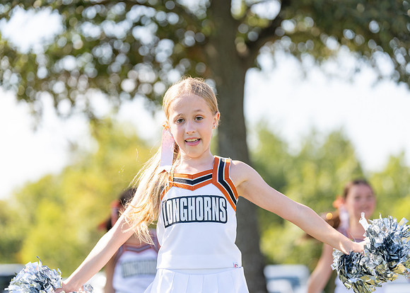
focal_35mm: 131
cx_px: 205
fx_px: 1520
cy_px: 146
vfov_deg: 11.0
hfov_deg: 15.4
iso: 160
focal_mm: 123
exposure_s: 1/1000
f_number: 2.8
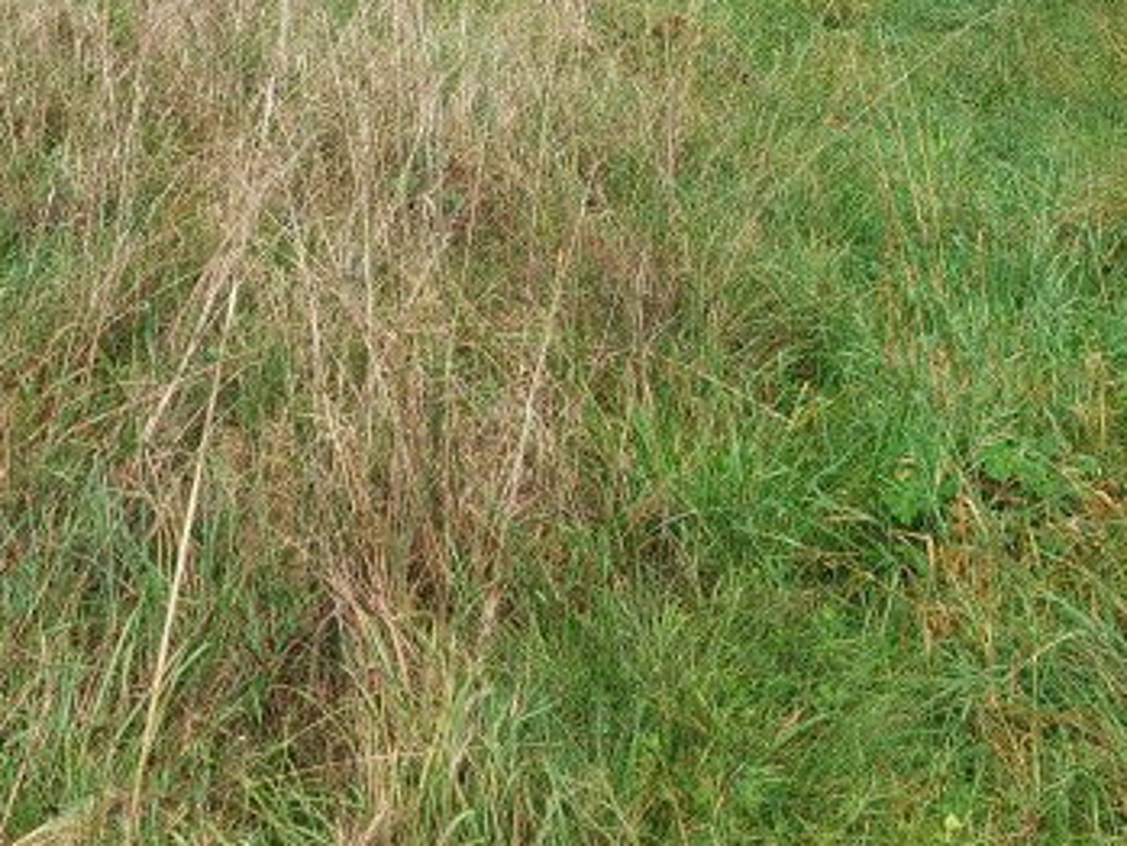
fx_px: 2084
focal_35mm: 64
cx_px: 715
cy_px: 29
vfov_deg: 22.2
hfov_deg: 30.1
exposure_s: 1/182
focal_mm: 5.23
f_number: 1.8
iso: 25
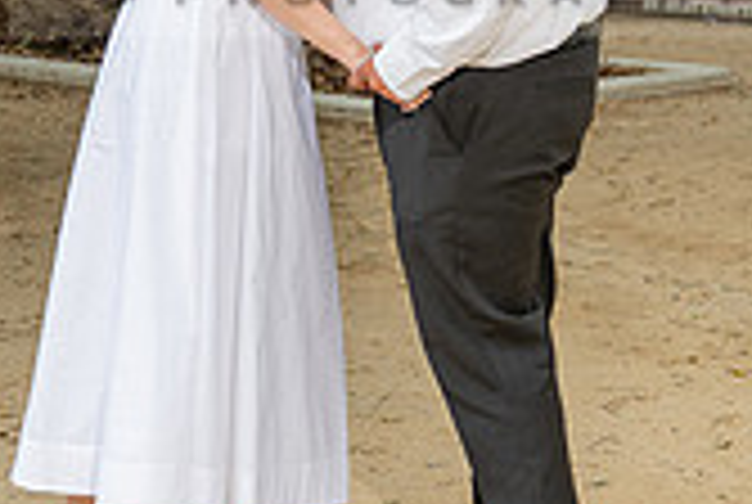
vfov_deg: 10.2
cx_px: 354
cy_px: -38
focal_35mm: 133
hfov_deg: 15.4
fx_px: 2783
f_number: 3.5
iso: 200
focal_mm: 37
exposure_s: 1/200
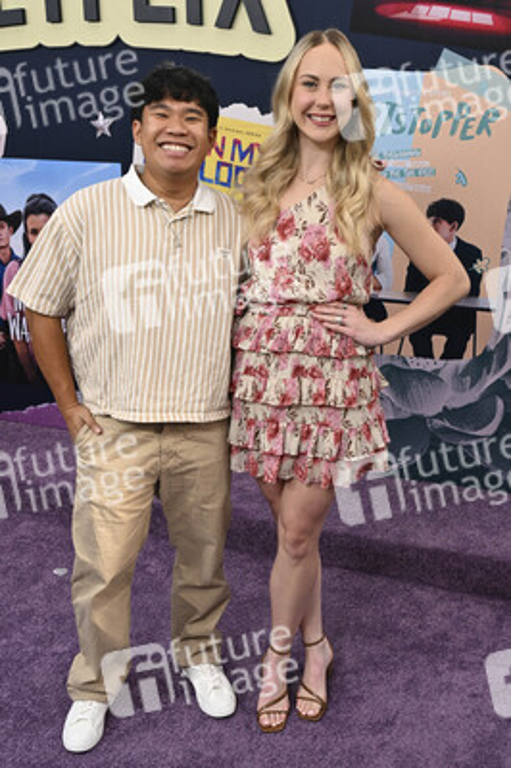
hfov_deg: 37.8
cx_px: 256
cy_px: 384
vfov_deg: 54.5
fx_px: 746
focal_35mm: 35
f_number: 6.3
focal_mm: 35
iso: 800
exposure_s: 1/250
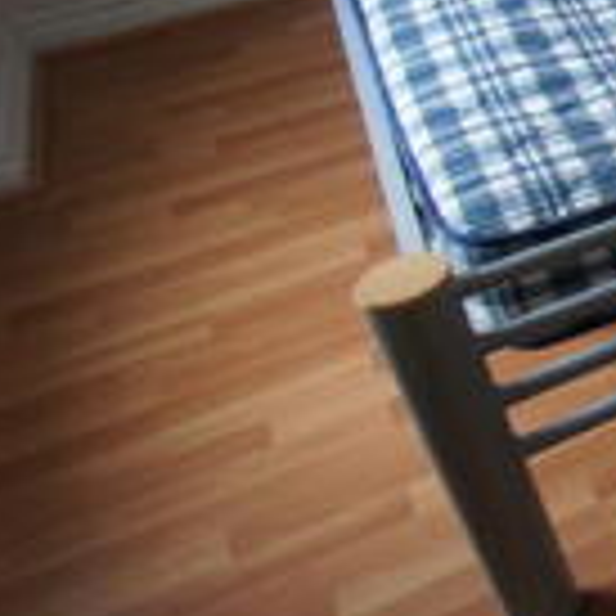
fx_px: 1228
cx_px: 1439
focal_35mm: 61
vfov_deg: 23.8
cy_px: -243
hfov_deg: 15.7
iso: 250
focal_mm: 10
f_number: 3.5
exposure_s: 1/30
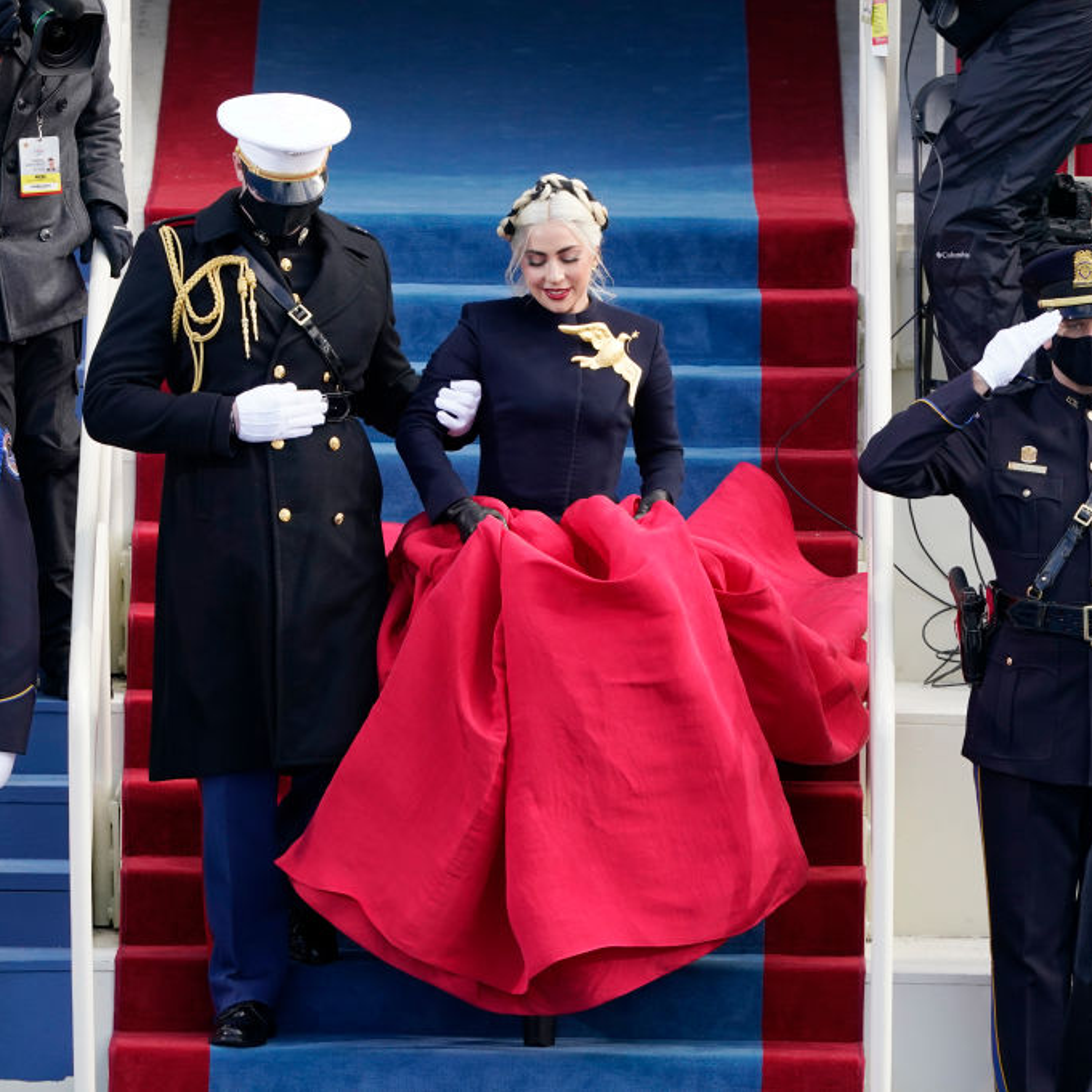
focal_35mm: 620
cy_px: 546
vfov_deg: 2.8
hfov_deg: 2.8
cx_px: 486
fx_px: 22128
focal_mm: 485
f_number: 7.1
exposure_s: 1/1000
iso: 1000
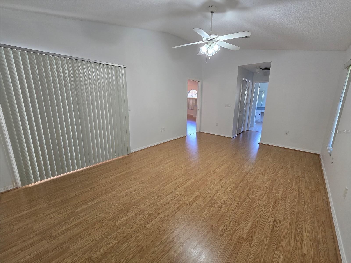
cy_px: 132
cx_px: 176
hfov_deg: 106.2
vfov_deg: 89.9
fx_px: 132
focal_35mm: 13
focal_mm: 2.2
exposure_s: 1/60
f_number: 2.2
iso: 200
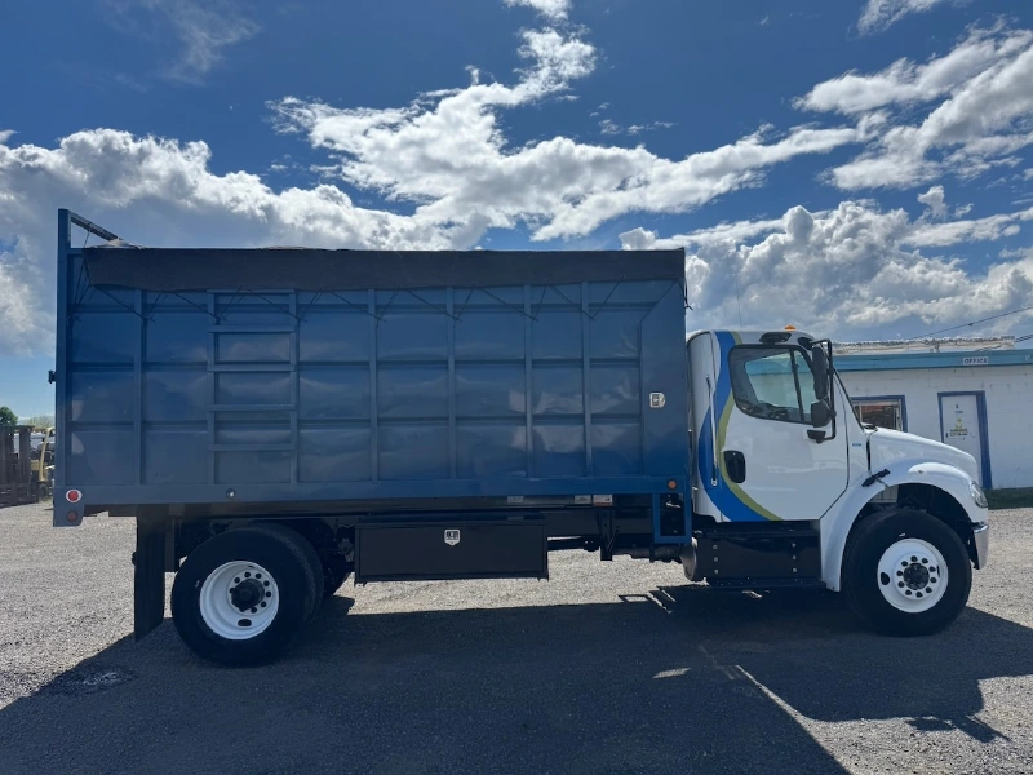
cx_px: 516
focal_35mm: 24
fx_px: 716
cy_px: 388
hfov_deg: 71.6
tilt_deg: +3.1
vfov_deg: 56.8
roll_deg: +2.7
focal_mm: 6.76
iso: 80
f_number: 1.78
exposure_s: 1/9009
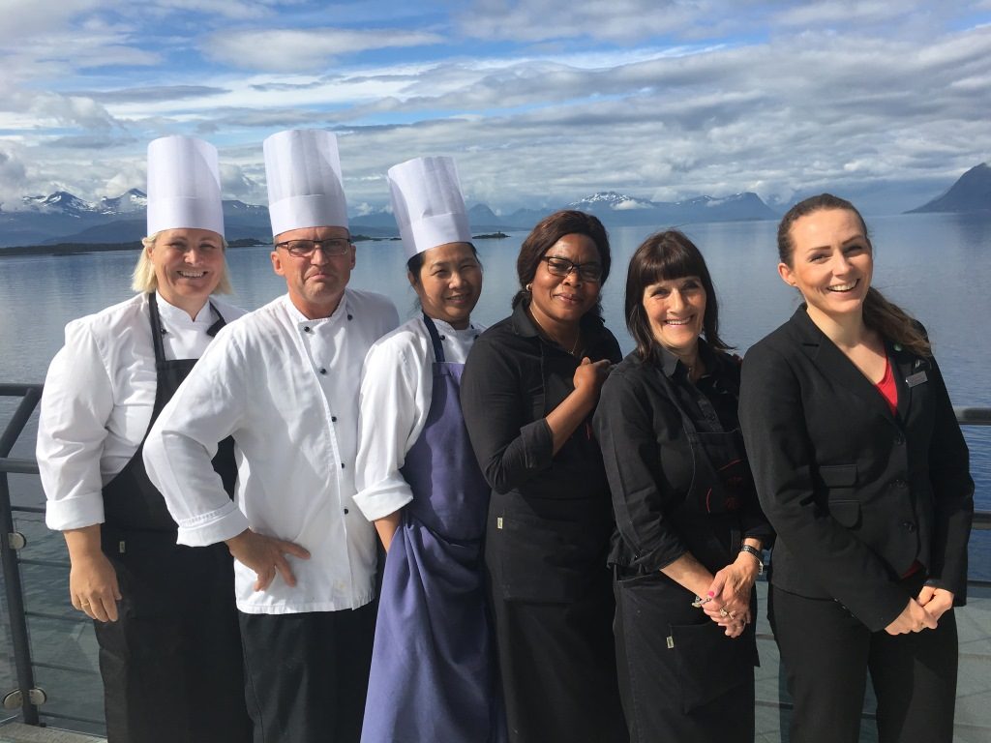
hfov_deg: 61.7
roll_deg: +2.6
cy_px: 372
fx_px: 830
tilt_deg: -10.7
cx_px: 496
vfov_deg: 48.2
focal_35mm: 29
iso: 25
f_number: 2.2
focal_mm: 4.15
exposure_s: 1/1923
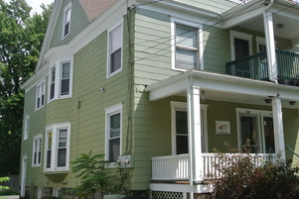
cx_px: 208
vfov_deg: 29.2
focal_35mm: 46
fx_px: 382
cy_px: 75
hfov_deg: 42.0
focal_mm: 10
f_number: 5
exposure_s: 1/500
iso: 100
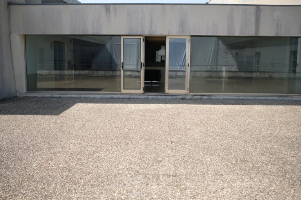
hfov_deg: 50.7
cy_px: 100
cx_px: 150
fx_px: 318
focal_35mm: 38
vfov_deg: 35.1
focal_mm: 25
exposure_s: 1/6400
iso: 200
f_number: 1.7
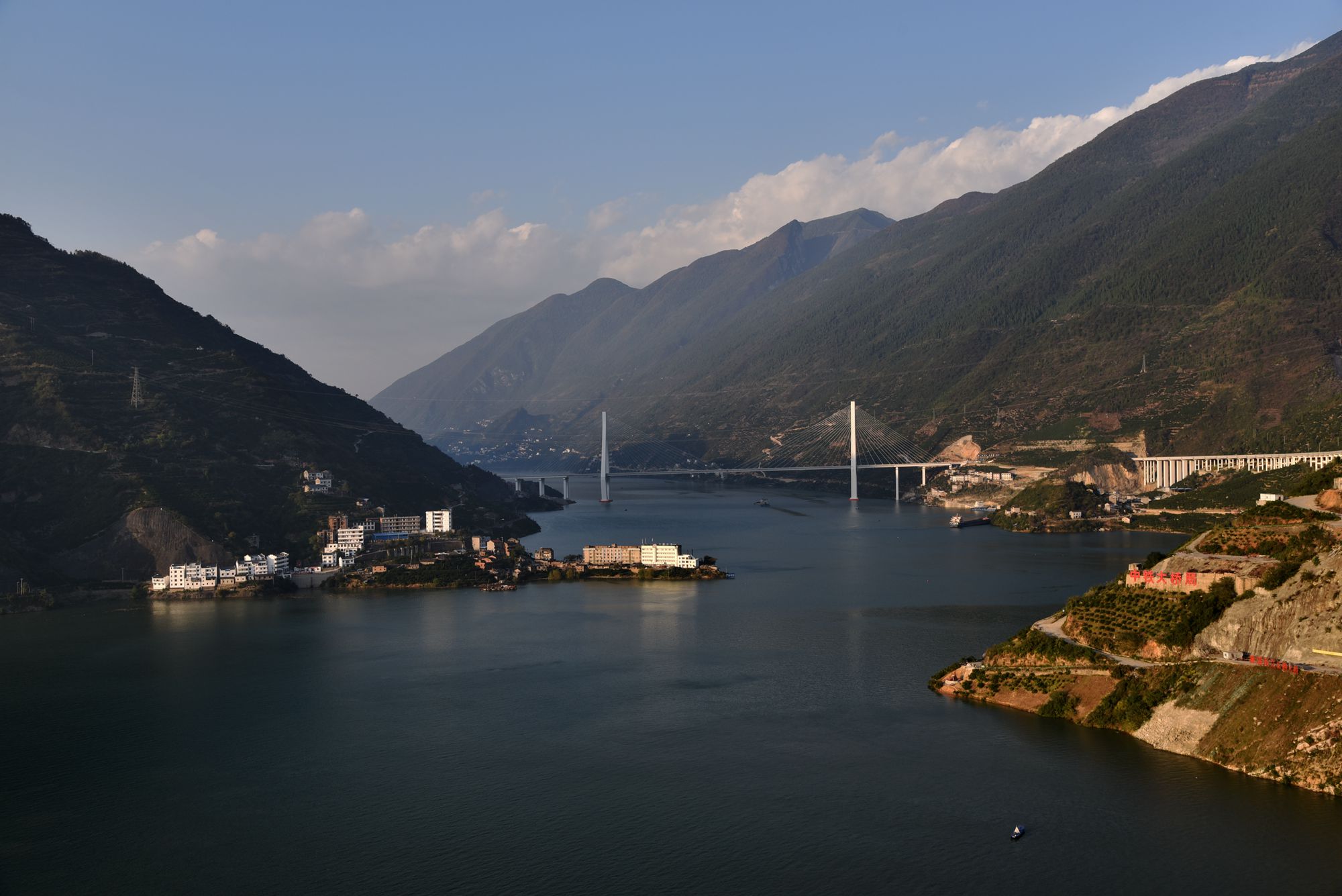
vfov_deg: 41.1
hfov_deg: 58.7
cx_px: 671
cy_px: 448
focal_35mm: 32
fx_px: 1193
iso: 200
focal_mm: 32
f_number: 9
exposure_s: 1/320
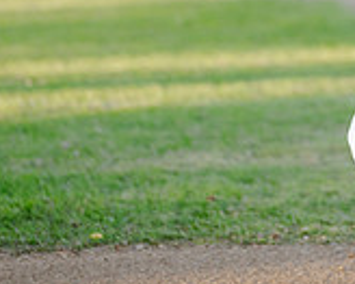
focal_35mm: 199
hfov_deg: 9.6
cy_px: -72
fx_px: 2090
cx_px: 393
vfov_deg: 7.7
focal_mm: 50
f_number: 1.2
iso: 250
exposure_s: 1/1250
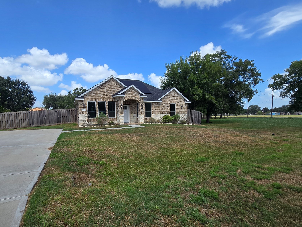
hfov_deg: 94.1
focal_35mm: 16
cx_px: 133
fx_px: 140
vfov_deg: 77.8
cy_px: 127
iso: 50
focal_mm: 2.2
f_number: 2.2
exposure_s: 1/1632
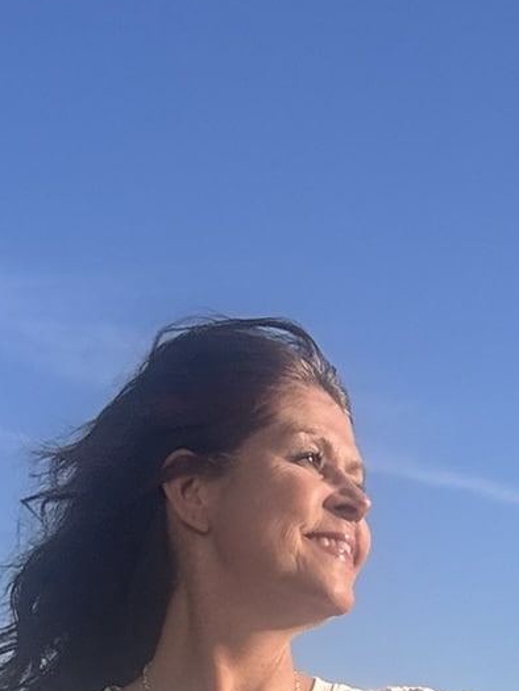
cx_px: 609
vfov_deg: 15.4
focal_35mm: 117
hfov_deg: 12.4
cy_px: 1057
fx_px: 2338
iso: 25
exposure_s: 1/1199
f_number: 1.9
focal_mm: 2.69
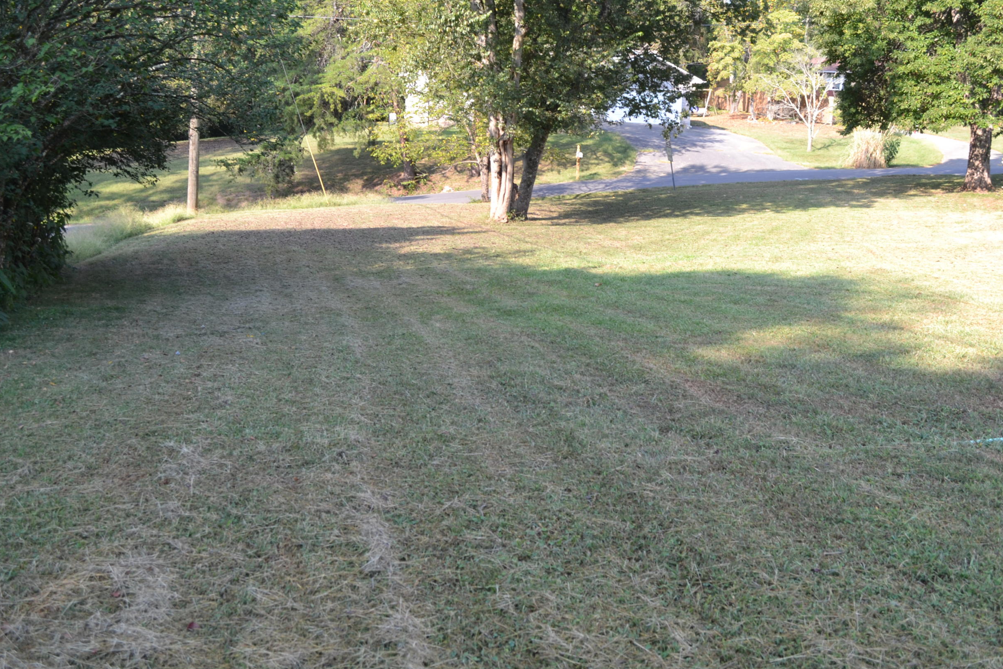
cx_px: 515
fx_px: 1031
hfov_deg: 51.9
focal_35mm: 37
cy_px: 297
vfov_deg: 35.9
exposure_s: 1/125
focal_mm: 20
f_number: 5.6
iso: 110
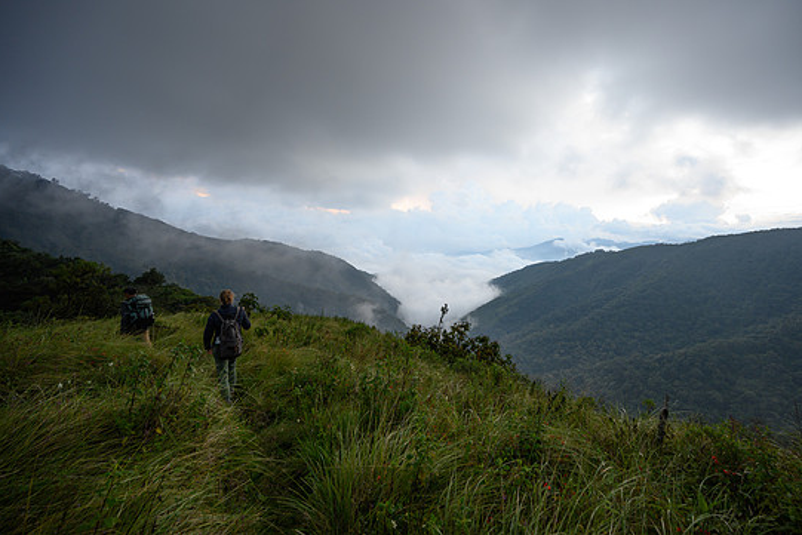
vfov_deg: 77.3
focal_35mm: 15
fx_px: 334
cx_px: 427
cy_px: 250
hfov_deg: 100.2
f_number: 4
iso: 500
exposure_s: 1/125
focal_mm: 14
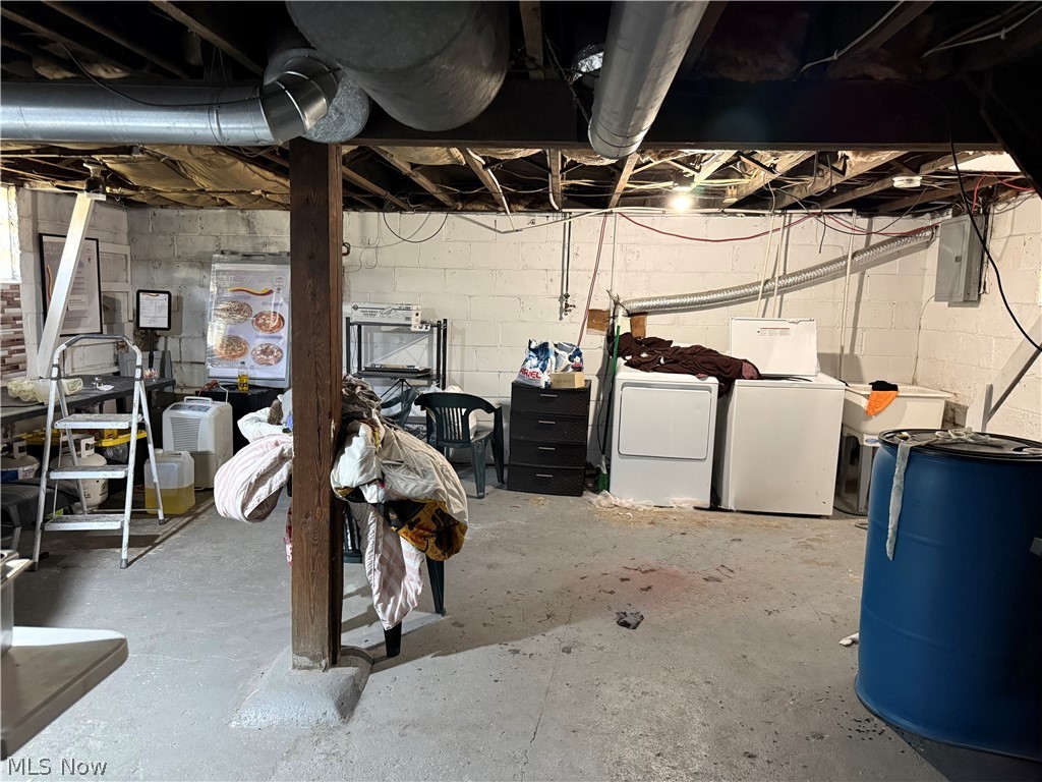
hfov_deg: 71.6
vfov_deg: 56.8
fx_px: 722
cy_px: 391
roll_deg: -1.6
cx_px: 521
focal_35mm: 24
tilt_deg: -6.7
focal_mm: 6.76
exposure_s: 1/40
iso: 640
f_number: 1.78
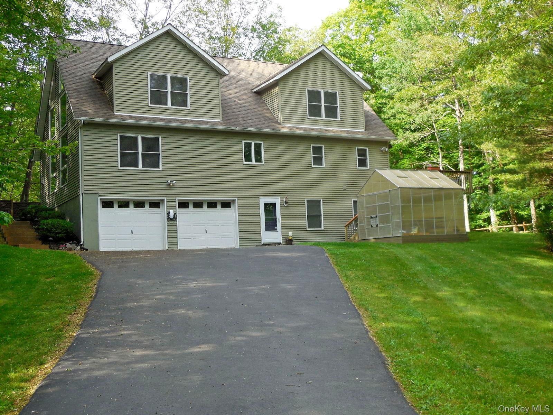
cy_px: 208
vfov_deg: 31.5
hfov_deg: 41.2
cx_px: 276
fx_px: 735
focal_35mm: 46
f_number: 3.8
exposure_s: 1/200
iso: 125
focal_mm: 8.2
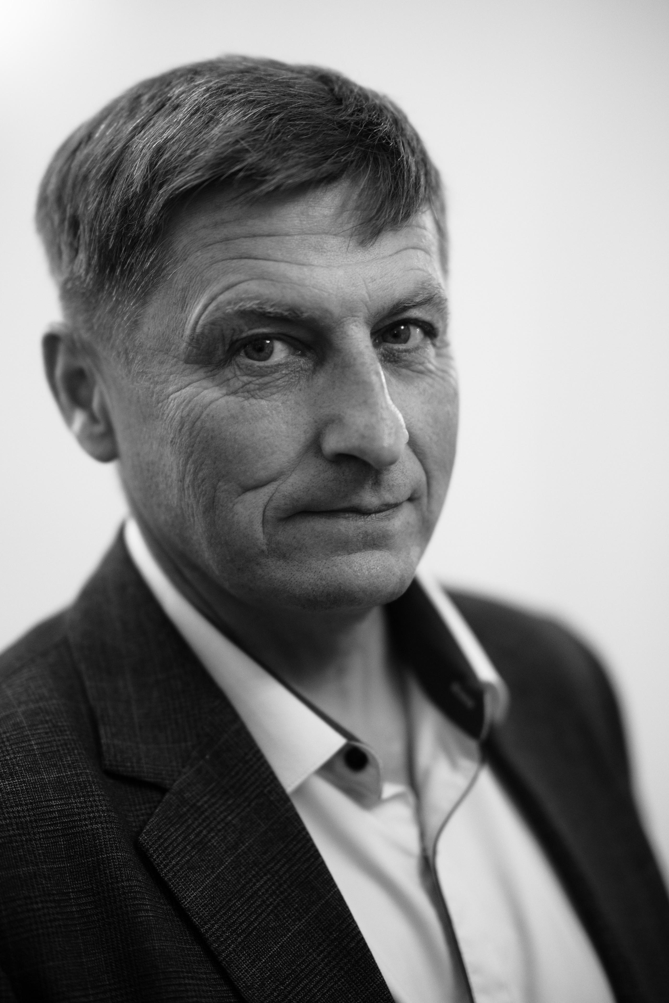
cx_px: 334
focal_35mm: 85
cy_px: 502
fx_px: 2369
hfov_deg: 16.1
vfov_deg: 23.9
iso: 1600
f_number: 1.4
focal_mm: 85
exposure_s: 1/250
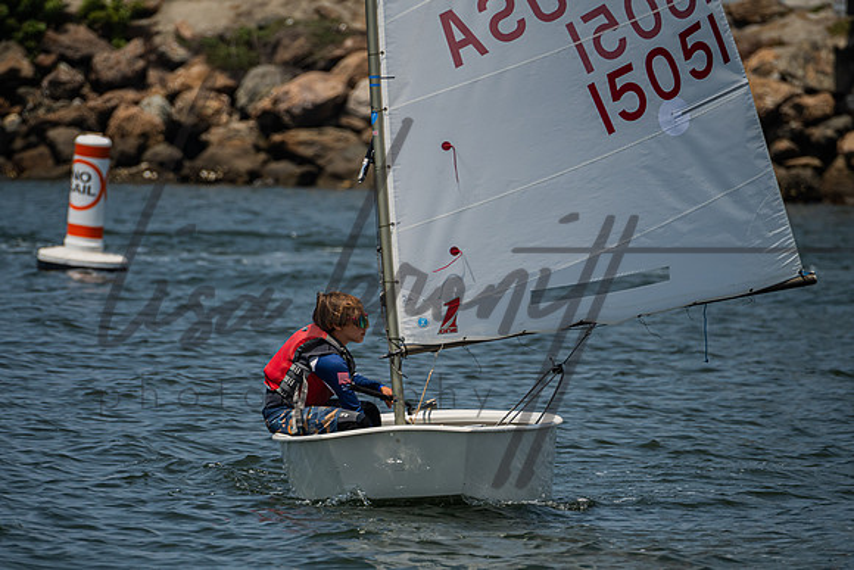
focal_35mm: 516
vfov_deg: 2.7
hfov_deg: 4.0
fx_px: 12236
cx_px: 395
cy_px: 392
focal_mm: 370
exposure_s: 1/1600
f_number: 8
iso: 320
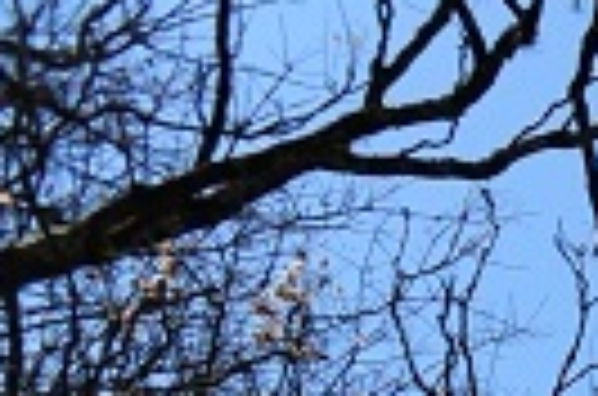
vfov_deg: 9.3
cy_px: 1258
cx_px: 1727
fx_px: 1806
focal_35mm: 109
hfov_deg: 11.7
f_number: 5
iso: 800
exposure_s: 1/4000
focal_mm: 17
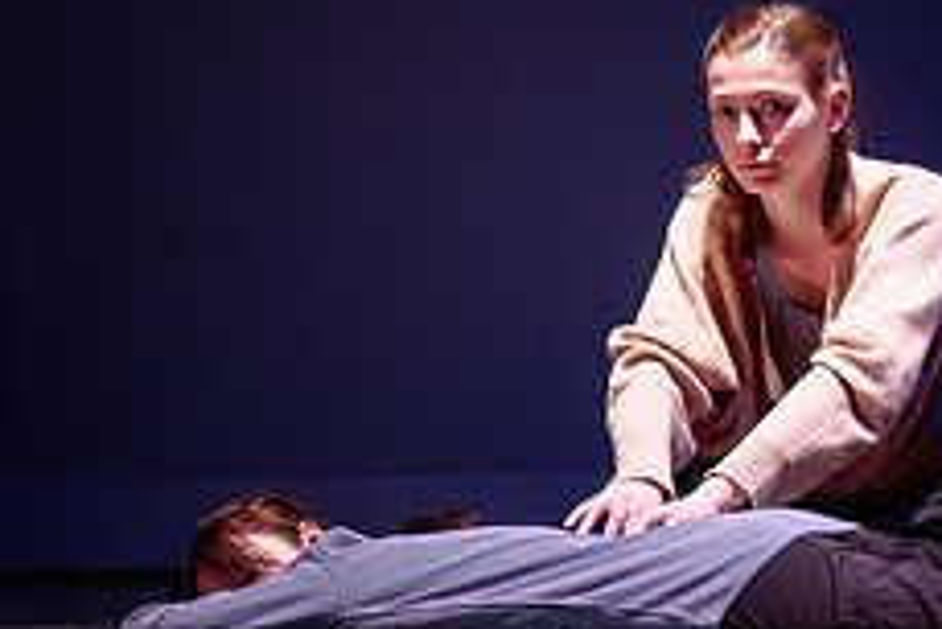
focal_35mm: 209
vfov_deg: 6.6
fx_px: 5472
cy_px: 55
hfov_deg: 9.8
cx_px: 319
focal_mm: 70
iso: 1600
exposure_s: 1/160
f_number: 2.8
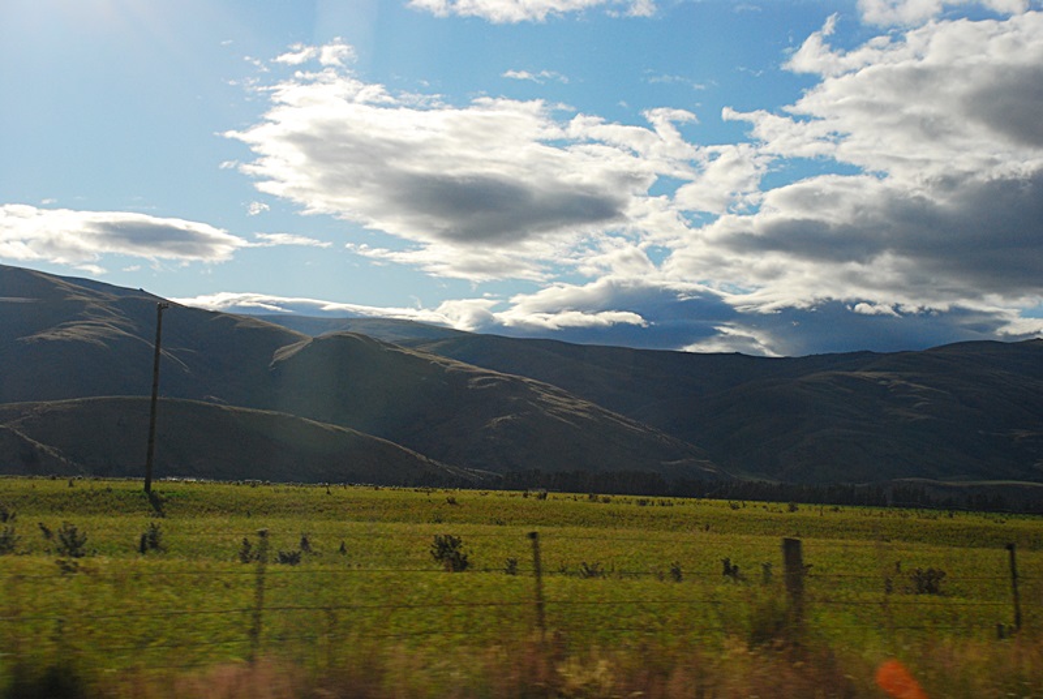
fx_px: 1654
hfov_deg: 35.0
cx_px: 522
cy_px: 350
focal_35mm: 57
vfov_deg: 23.9
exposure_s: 1/640
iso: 400
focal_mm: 38
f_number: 6.3
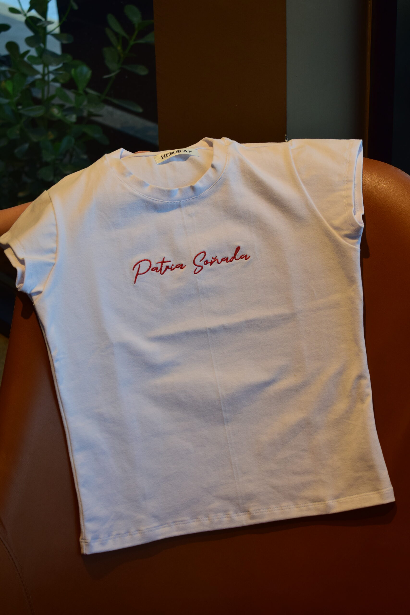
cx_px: 205
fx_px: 1281
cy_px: 308
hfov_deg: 18.2
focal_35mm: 75
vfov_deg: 27.0
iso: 500
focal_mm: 50
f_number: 5.6
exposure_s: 1/320
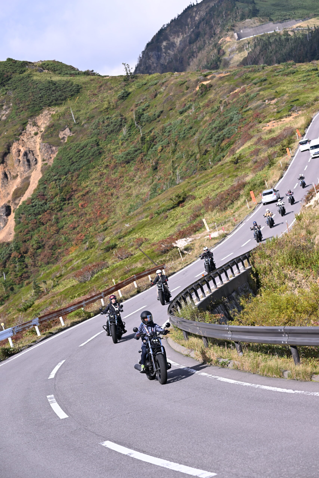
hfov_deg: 16.1
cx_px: 160
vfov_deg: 23.9
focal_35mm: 85
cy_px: 239
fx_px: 1130
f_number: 4
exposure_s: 1/1600
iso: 200
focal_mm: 85
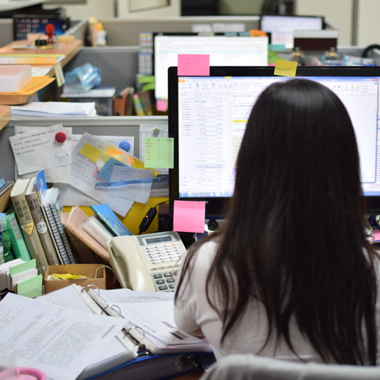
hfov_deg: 25.5
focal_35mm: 68
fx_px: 840
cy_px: 191
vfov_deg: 25.5
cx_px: 201
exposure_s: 1/60
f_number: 2.2
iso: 160
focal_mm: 35
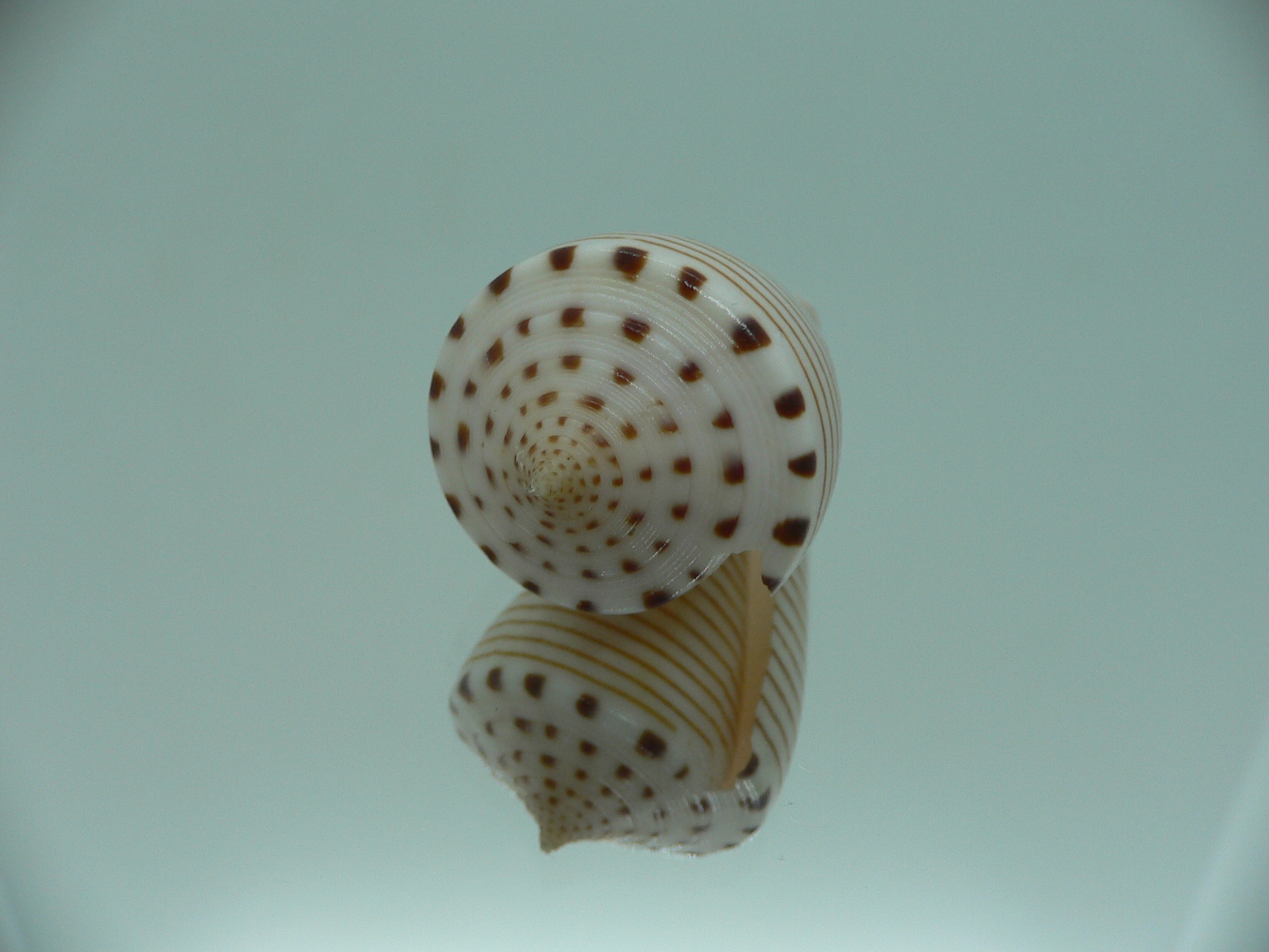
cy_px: 476
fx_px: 1283
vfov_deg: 40.7
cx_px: 634
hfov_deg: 52.6
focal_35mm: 35
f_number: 2.8
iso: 80
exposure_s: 1/60
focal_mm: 4.6
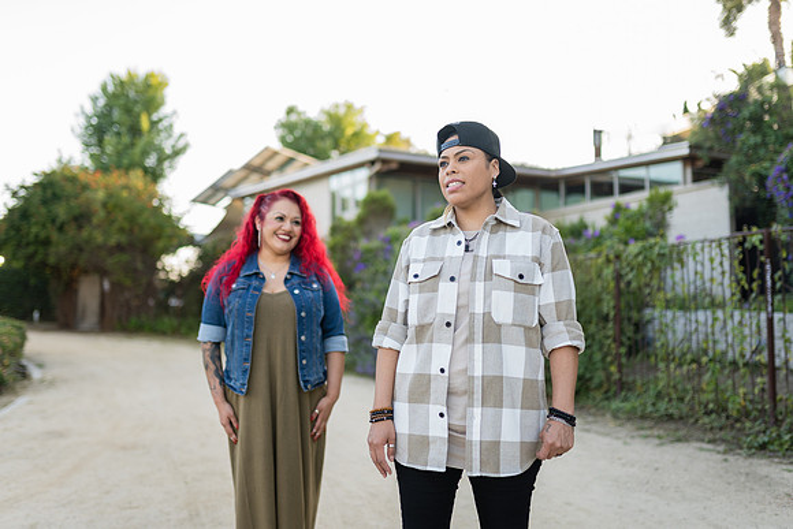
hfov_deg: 54.4
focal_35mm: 35
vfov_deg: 37.9
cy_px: 264
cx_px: 396
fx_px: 771
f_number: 1.4
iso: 125
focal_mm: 35
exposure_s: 1/320
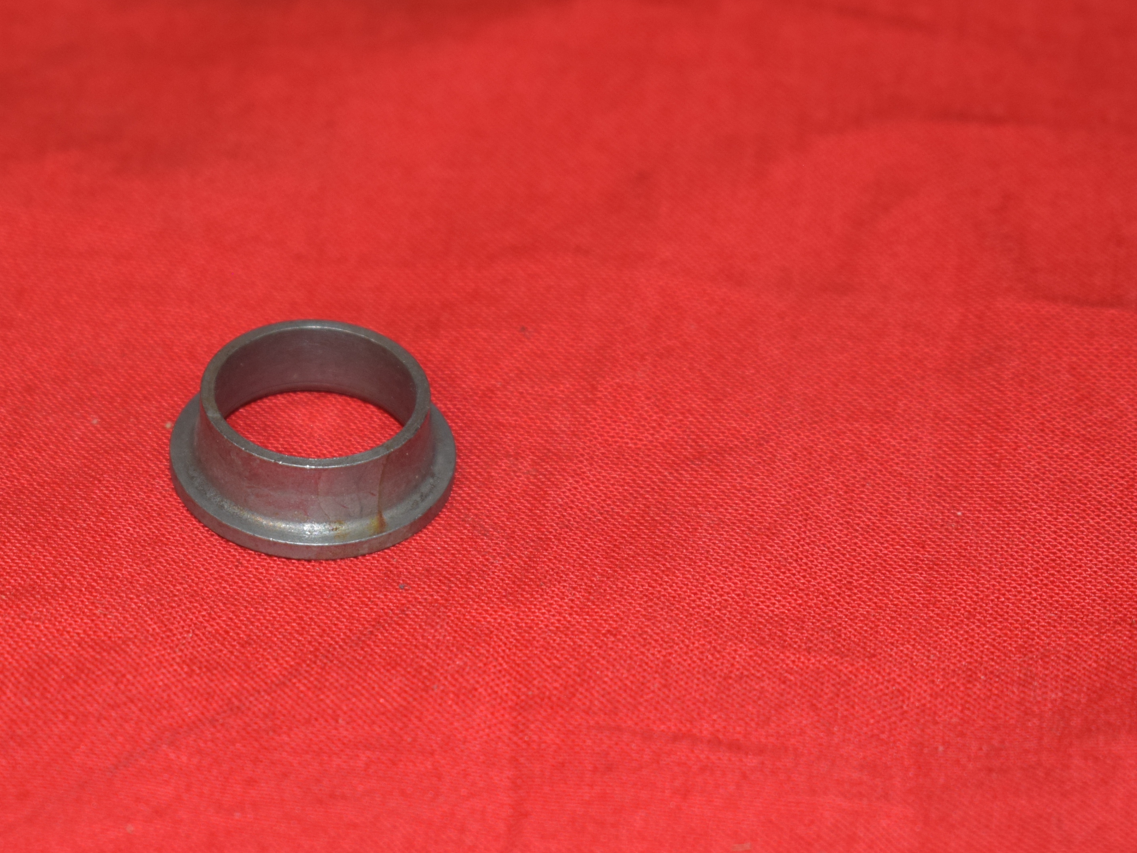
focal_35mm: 126
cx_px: 334
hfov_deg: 15.6
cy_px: 477
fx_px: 4130
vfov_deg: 11.8
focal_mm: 55
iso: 500
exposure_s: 1/60
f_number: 5.6
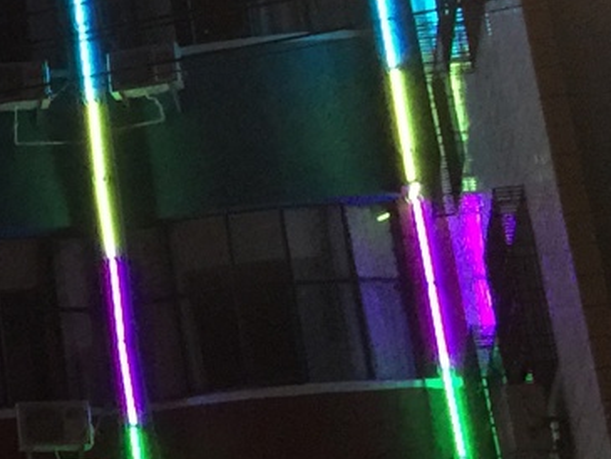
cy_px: 195
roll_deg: -3.2
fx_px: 2331
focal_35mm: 132
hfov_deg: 12.3
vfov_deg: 11.2
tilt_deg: +21.9
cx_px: -778
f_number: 2.2
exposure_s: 1/4
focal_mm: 4.15
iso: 80
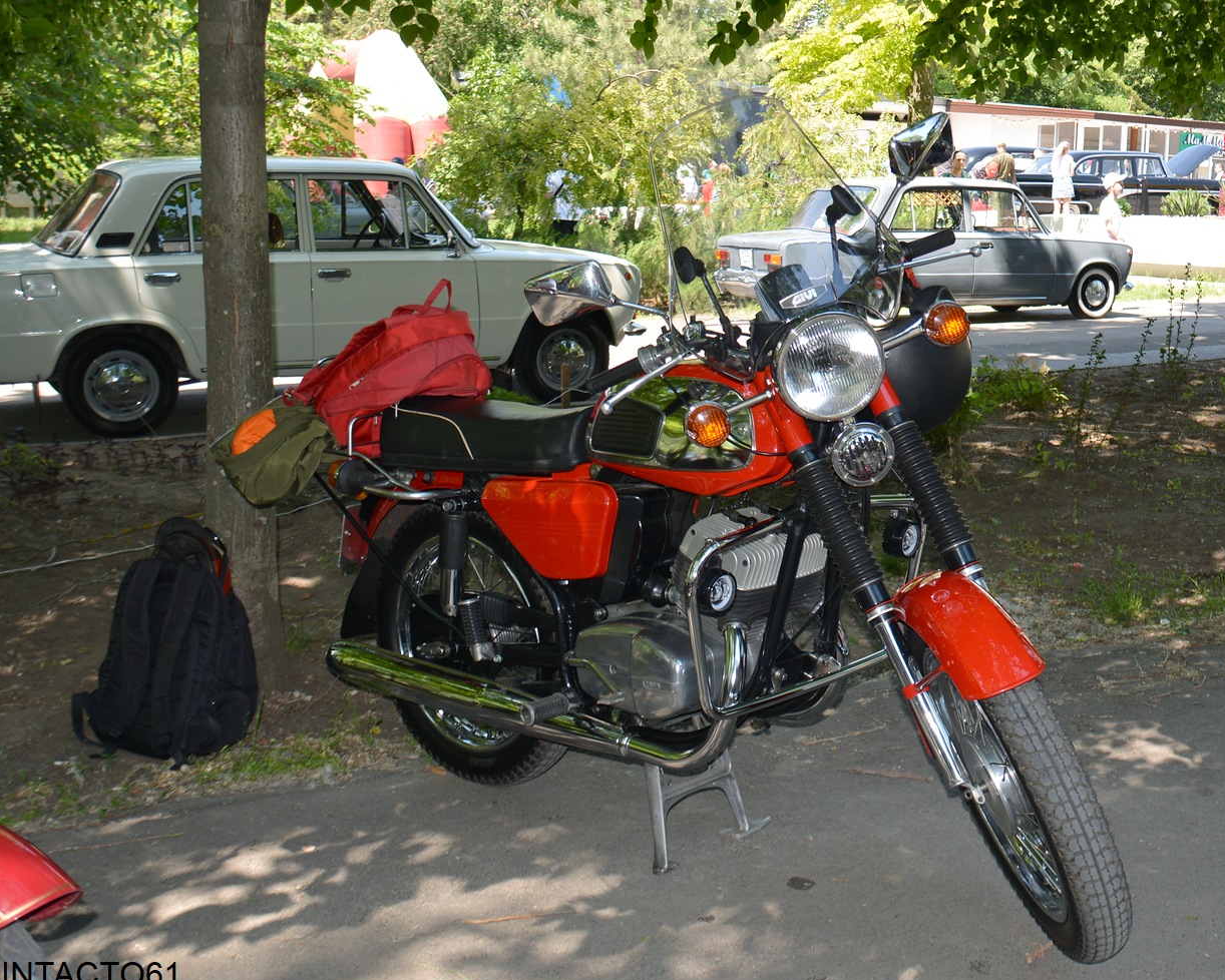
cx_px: 750
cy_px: 493
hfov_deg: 47.6
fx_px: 1378
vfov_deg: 39.2
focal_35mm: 38
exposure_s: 1/200
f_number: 3.8
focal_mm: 22
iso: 100
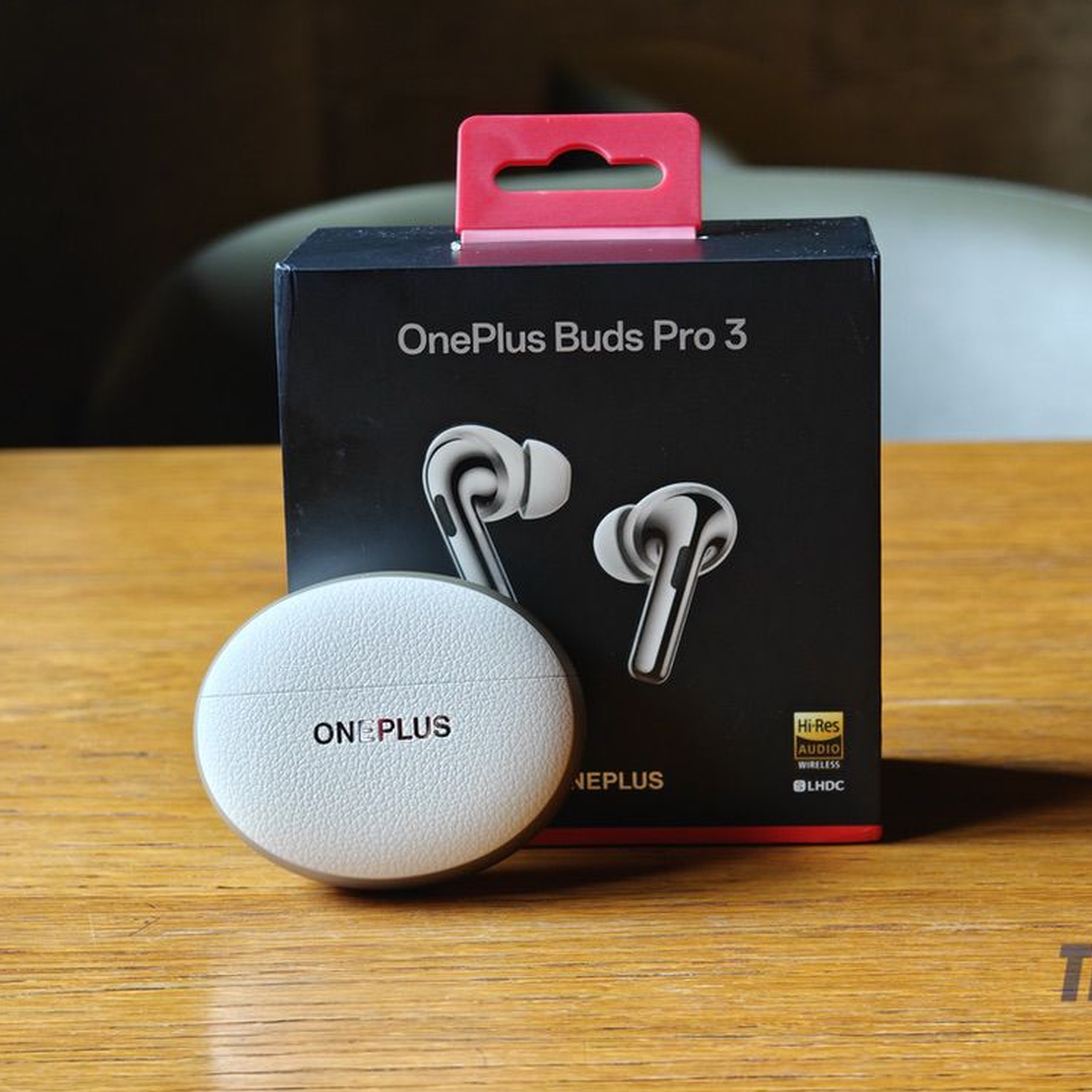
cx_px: 541
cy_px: 545
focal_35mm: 83
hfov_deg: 20.9
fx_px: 2962
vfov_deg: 20.9
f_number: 14
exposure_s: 1/100
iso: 160
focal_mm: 13.3
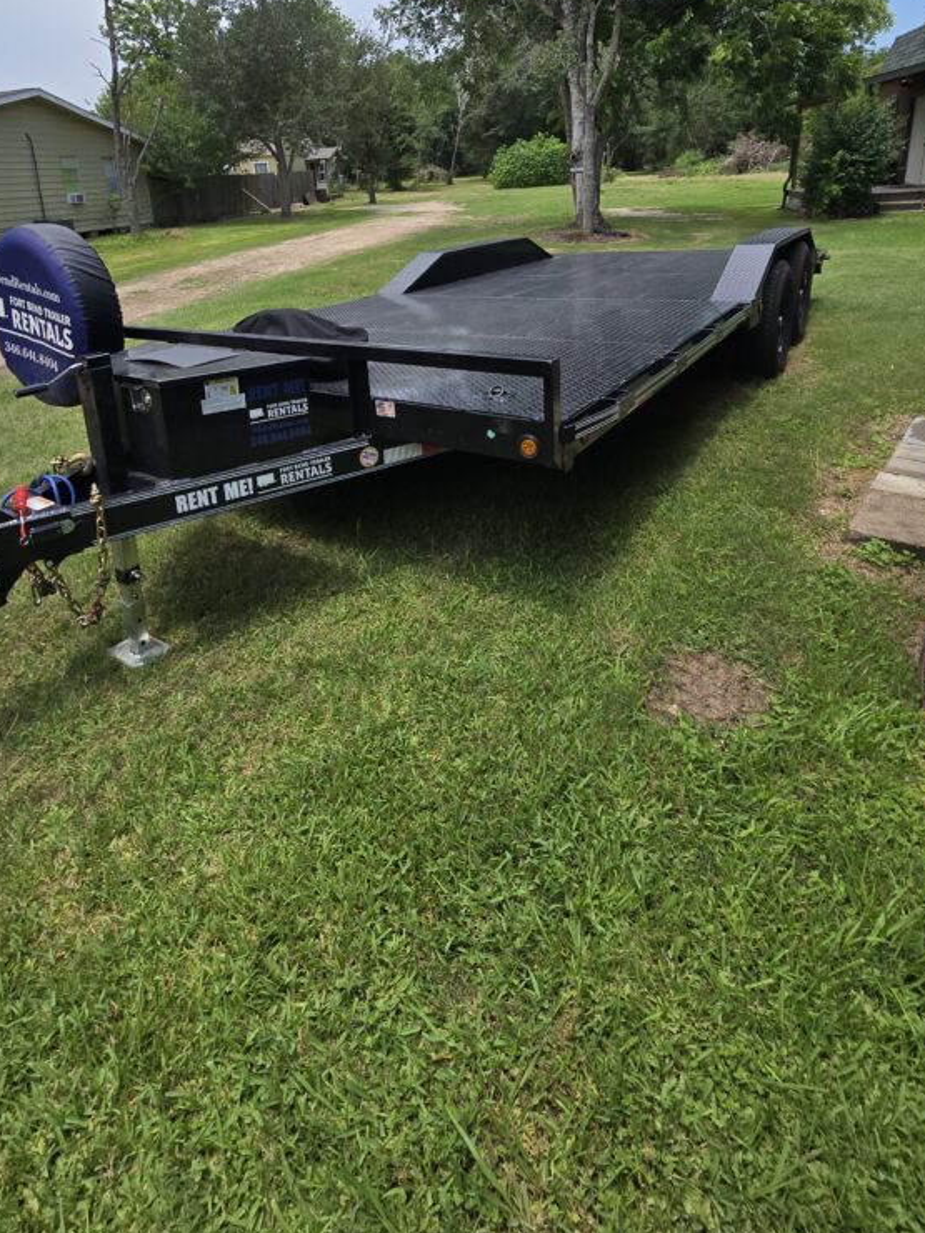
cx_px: 390
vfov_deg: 84.0
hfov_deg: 71.1
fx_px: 641
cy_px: 388
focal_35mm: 18
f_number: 2.2
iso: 50
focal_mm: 2.2
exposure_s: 1/1686
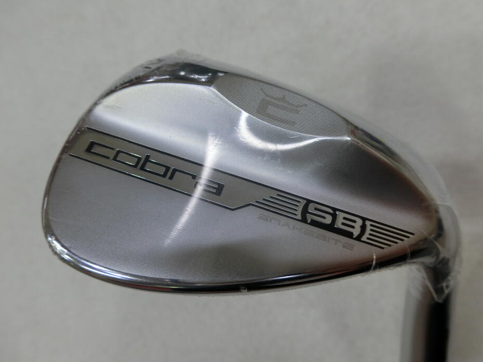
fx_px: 363
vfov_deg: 53.1
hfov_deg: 67.3
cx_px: 241
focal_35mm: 26
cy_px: 178
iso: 80
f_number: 2.8
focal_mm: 5.4
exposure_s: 1/125
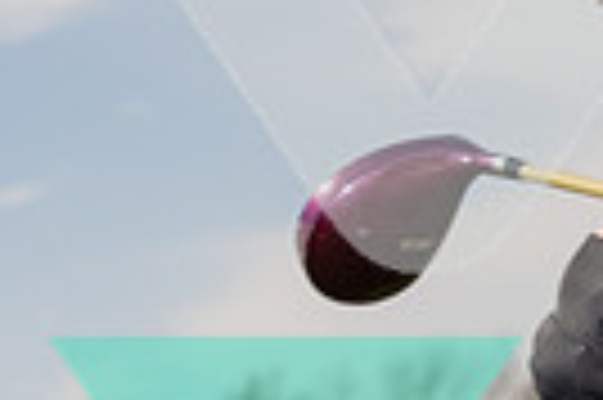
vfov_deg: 6.0
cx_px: 1197
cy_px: 578
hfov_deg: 8.7
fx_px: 3764
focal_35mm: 225
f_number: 8
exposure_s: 1/250
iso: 100
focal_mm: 52
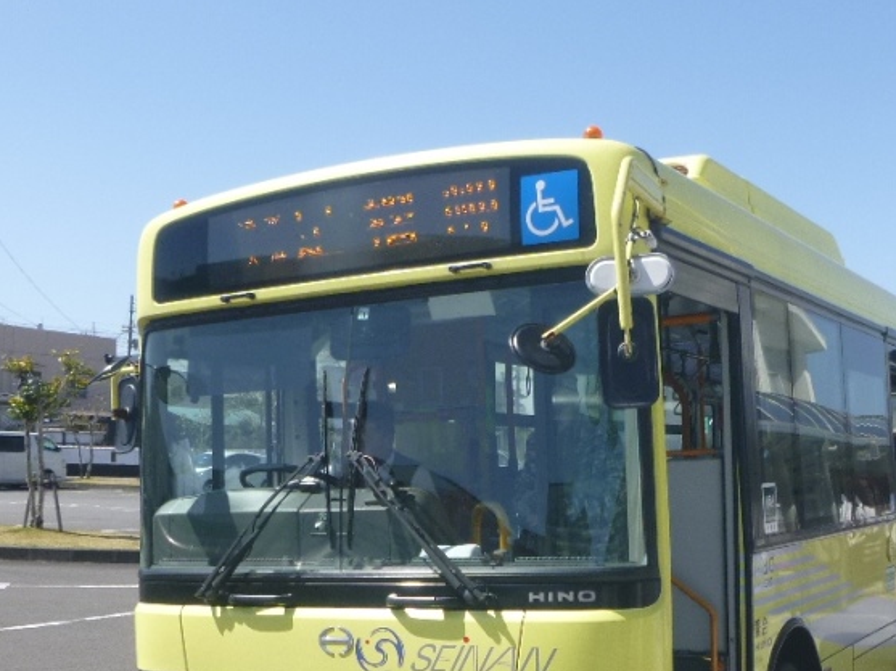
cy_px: 526
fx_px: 1190
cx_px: 537
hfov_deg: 41.1
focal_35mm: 46
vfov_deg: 30.8
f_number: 3.9
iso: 100
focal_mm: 4.5
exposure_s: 1/400
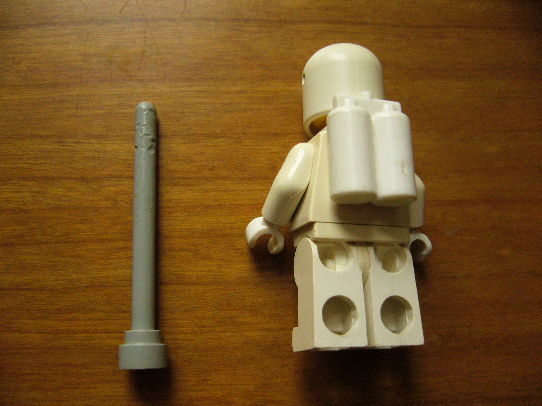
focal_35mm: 35
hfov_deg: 52.6
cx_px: 271
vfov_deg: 40.7
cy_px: 203
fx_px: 548
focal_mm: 5.8
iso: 400
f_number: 2.8
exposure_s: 1/250
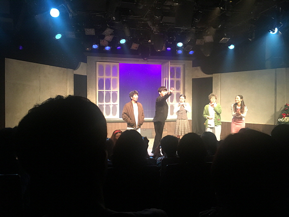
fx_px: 242
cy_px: 108
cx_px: 144
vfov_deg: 48.2
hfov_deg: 61.7
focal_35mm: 29
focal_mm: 4.15
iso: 200
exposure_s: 1/20
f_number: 2.2
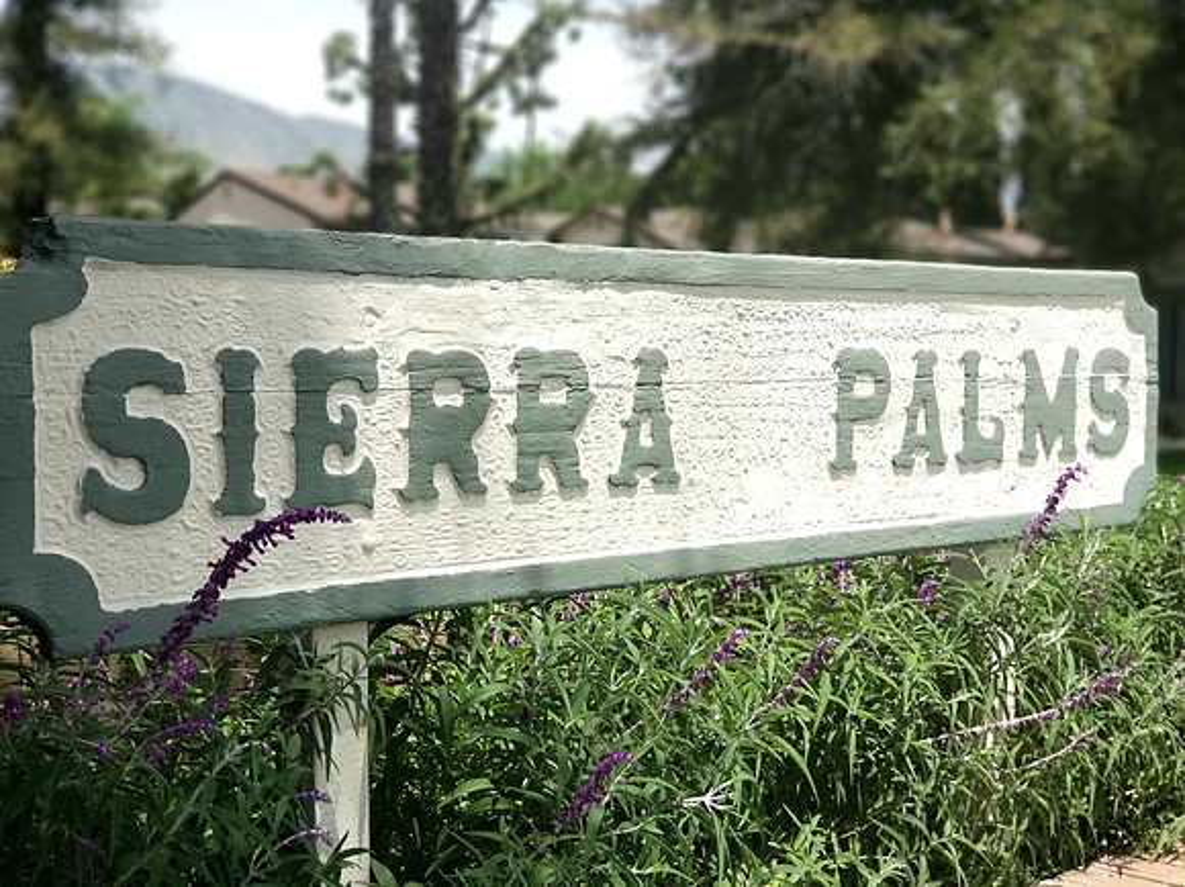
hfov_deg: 36.8
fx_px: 1779
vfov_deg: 28.0
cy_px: 444
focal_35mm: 52
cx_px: 592
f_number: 2.4
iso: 25
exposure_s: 1/658
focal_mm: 6
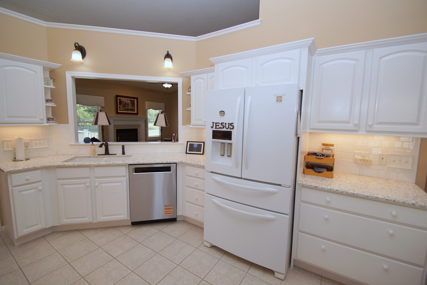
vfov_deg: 77.3
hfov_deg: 100.4
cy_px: 142
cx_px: 214
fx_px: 178
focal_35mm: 15
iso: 100
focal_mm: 10
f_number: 4
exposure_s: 1/60
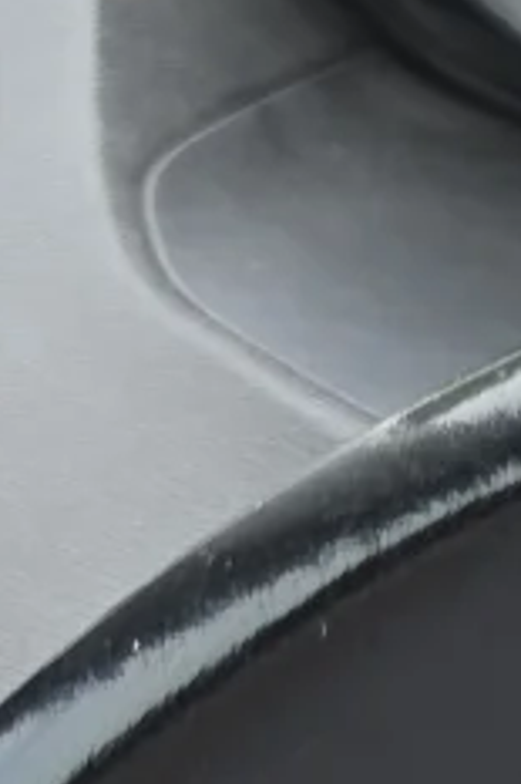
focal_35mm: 197
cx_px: 2592
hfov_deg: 5.4
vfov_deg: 10.4
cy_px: 676
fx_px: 4283
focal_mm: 6.5
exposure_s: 1/88.8
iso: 10
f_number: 1.4
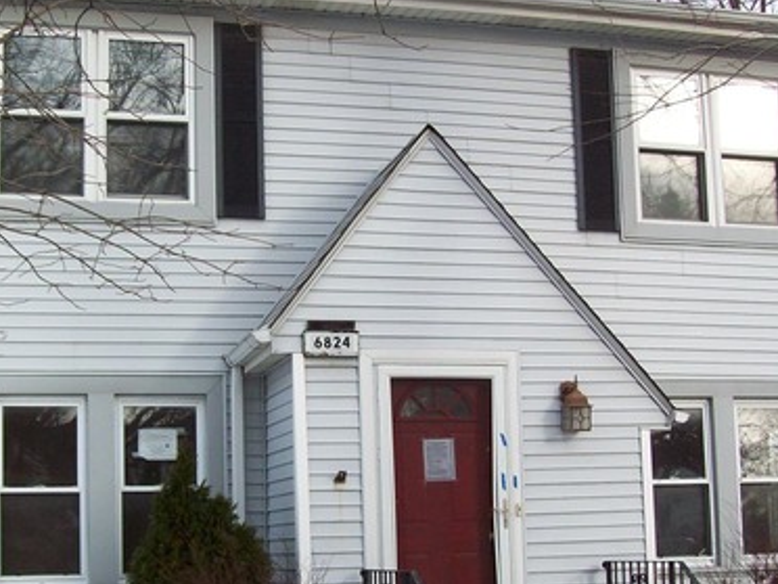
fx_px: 1393
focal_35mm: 62
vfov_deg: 23.5
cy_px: 396
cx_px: 360
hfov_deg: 31.2
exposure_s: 1/537
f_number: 2.7
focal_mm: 6
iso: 80
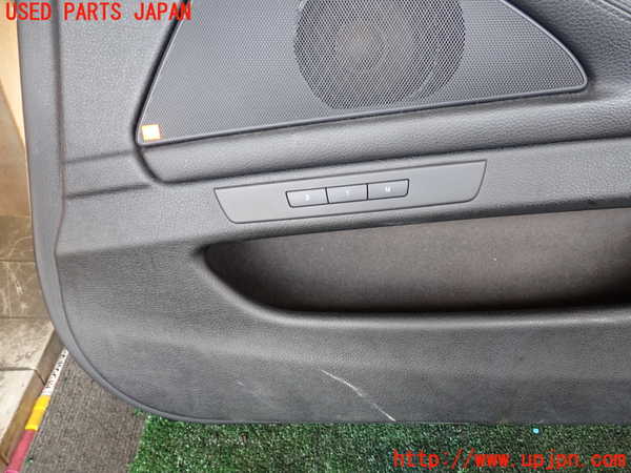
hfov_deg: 60.0
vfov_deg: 46.8
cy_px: 236
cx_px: 316
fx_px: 547
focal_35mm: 30
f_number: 2.3
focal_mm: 5.4
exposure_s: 1/40
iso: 200
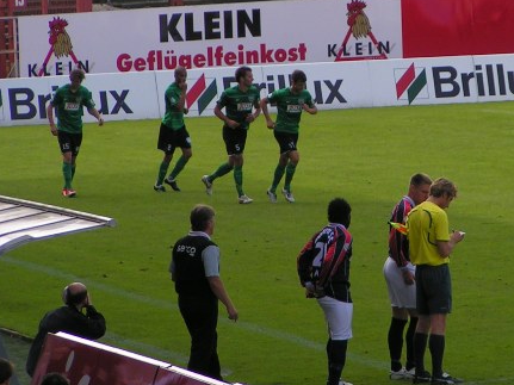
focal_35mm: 401
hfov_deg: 4.9
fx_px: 5953
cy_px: 85
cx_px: 410
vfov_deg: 3.7
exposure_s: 1/400
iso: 50
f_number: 3.5
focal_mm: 33
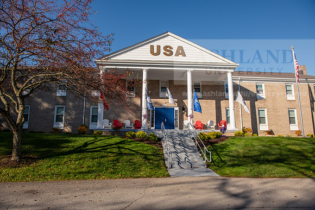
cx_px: 158
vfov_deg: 53.2
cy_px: 105
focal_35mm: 24
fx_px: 210
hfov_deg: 73.7
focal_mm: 24
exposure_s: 1/500
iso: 100
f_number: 5.6
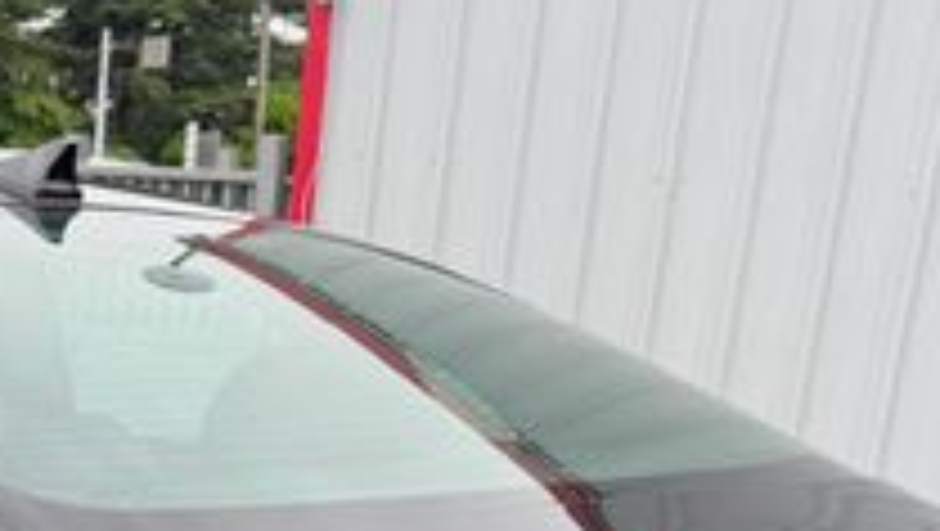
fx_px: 1996
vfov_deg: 13.8
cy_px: 886
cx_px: 40
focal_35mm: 80
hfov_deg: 25.4
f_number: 1.78
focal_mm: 6.76
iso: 80
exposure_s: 1/391
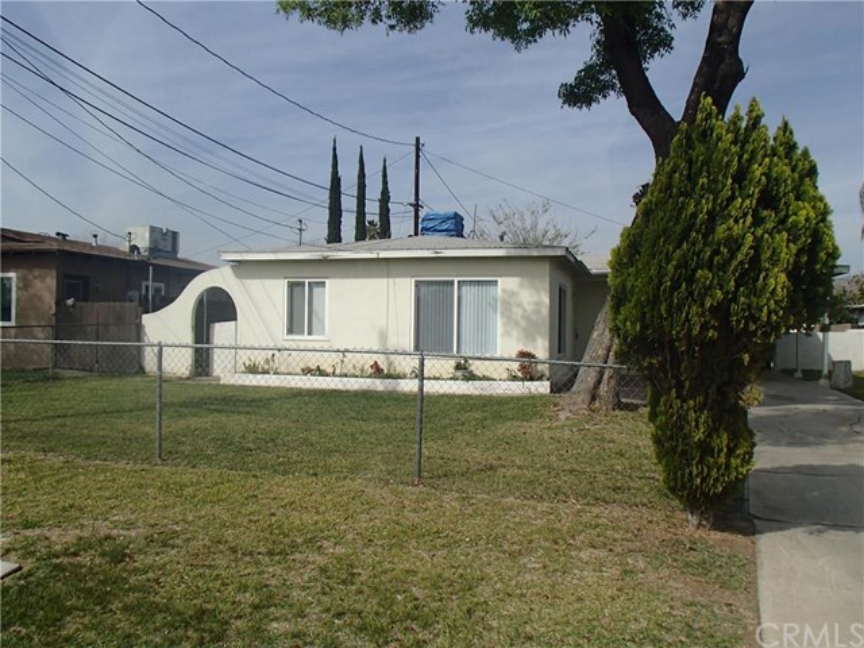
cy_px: 324
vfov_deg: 49.7
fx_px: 699
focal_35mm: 28
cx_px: 432
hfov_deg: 63.4
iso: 100
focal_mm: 5
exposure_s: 1/250
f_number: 11
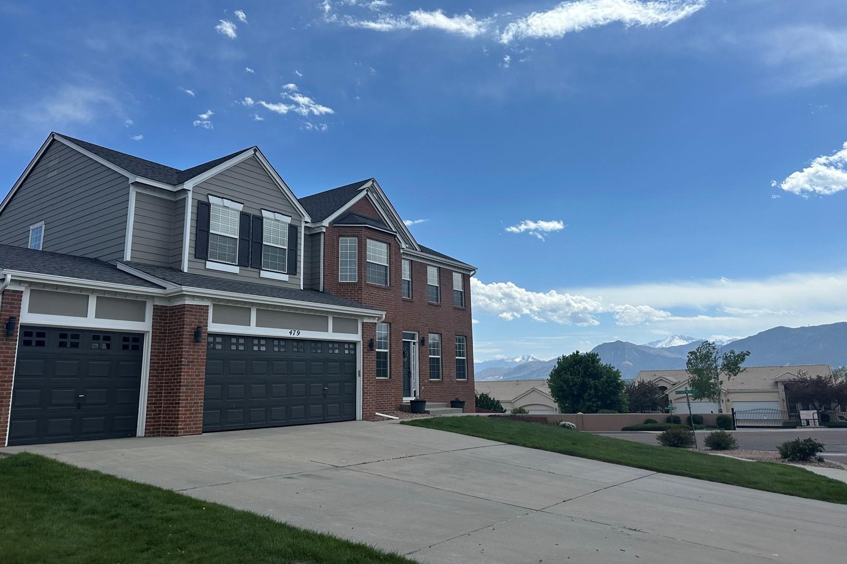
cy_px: 258
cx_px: 430
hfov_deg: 69.4
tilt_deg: +13.1
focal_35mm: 26
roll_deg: +1.4
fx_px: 612
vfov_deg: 49.5
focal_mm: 6.86
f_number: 1.78
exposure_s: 1/6623
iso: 80
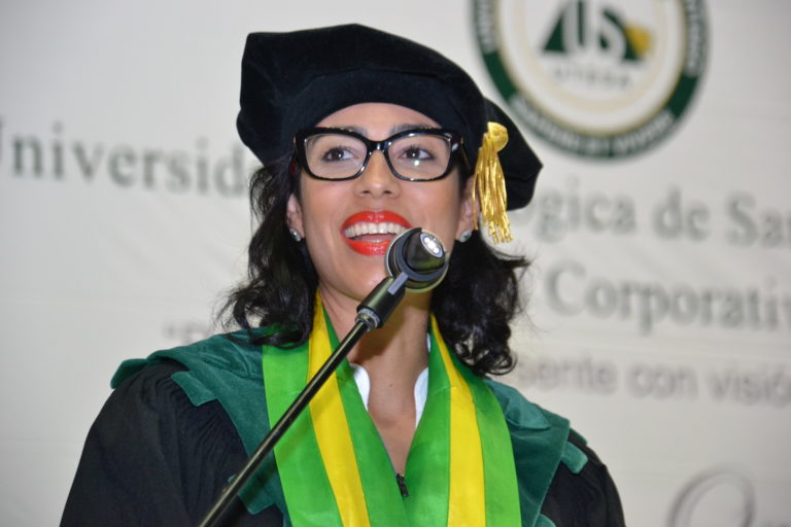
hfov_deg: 14.0
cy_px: 264
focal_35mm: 147
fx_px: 3230
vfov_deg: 9.3
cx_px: 396
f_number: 5.6
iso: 1600
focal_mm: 98
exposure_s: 1/60
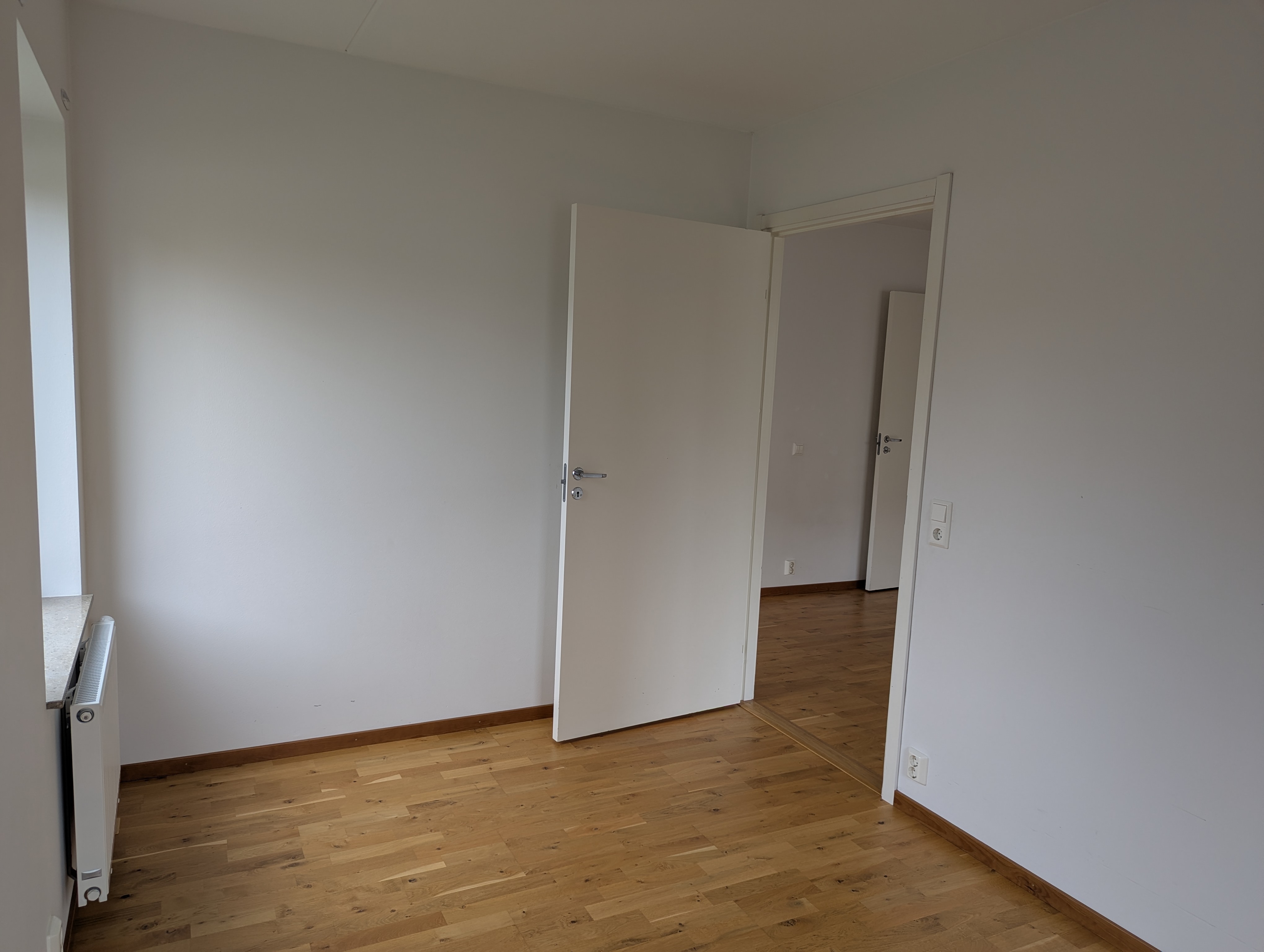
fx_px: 878
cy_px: 476
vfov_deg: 56.9
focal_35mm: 24
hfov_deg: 71.5
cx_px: 632
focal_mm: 6.81
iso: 41
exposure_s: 1/29.1
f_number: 1.85
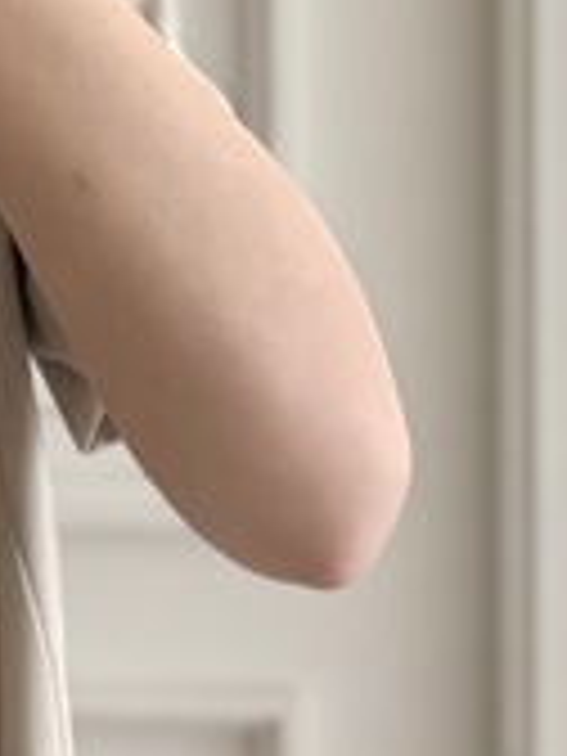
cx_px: -292
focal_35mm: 155
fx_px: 3385
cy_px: -108
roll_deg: +0.9
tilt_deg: -16.7
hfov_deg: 9.3
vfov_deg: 12.5
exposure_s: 1/60
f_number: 1.6
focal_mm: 5.96
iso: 200
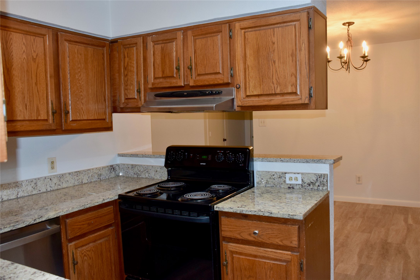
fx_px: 350
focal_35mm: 30
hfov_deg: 61.9
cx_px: 210
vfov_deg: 43.6
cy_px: 140
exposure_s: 1/80
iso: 800
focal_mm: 20
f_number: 4.5
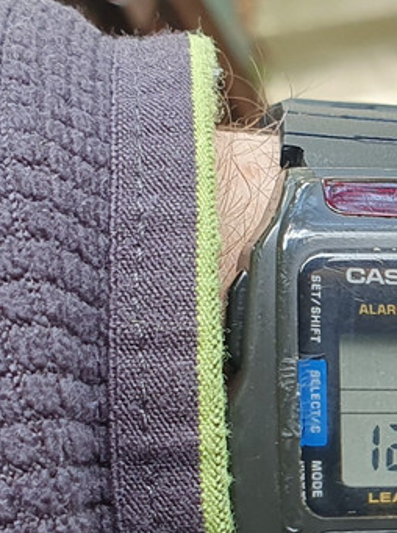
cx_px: 375
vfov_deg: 30.1
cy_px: 497
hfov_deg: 23.2
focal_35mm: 61
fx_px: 937
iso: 50
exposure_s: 1/100
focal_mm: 4.32
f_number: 2.4
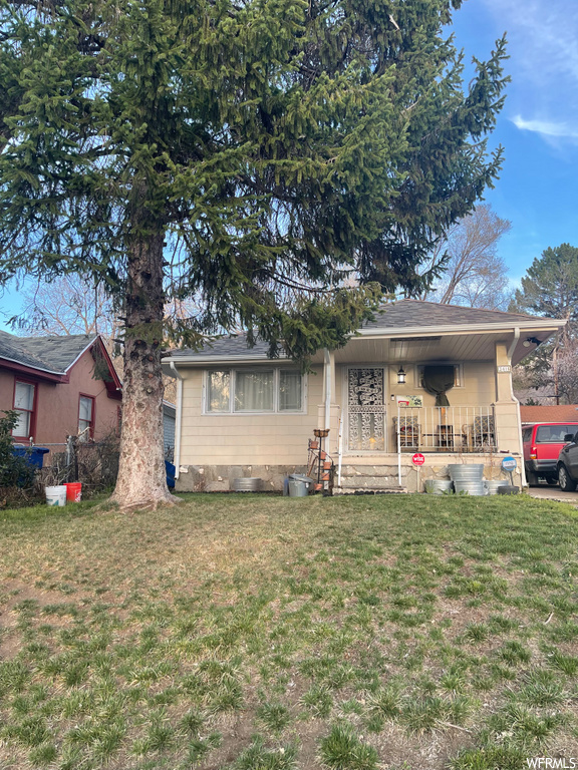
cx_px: 289
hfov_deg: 53.1
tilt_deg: +9.8
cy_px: 385
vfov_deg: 67.3
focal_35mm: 26
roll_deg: +0.3
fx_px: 579
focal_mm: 5.1
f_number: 1.6
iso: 32
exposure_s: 1/205
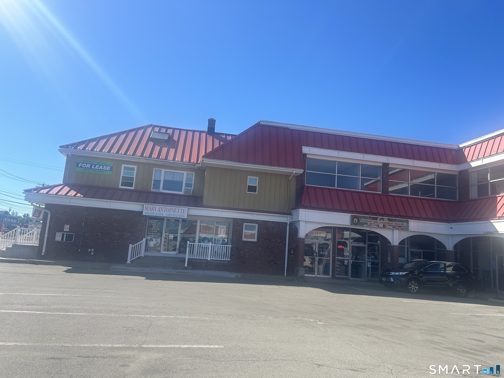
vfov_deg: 53.1
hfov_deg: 67.3
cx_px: 252
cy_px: 189
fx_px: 379
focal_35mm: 26
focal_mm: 5.7
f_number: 1.5
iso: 50
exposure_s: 1/2915
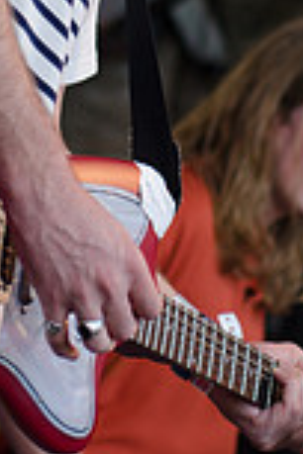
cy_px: -9
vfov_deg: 6.7
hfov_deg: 4.5
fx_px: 3888
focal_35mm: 308
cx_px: 196
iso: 125
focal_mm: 70
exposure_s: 1/160
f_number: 3.2
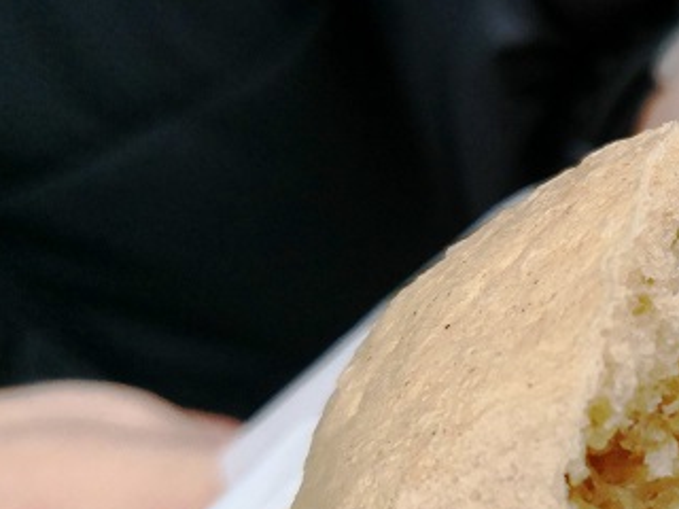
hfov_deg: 26.2
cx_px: 787
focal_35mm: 67
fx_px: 1314
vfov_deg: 21.9
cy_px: 257
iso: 200
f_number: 1.6
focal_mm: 3.95
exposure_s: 1/900
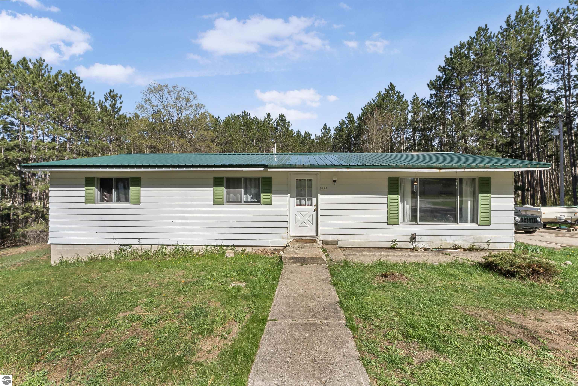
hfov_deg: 104.2
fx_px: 225
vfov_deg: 81.3
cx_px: 289
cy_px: 193
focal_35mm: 14
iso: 640
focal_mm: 14
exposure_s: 1/400
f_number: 20
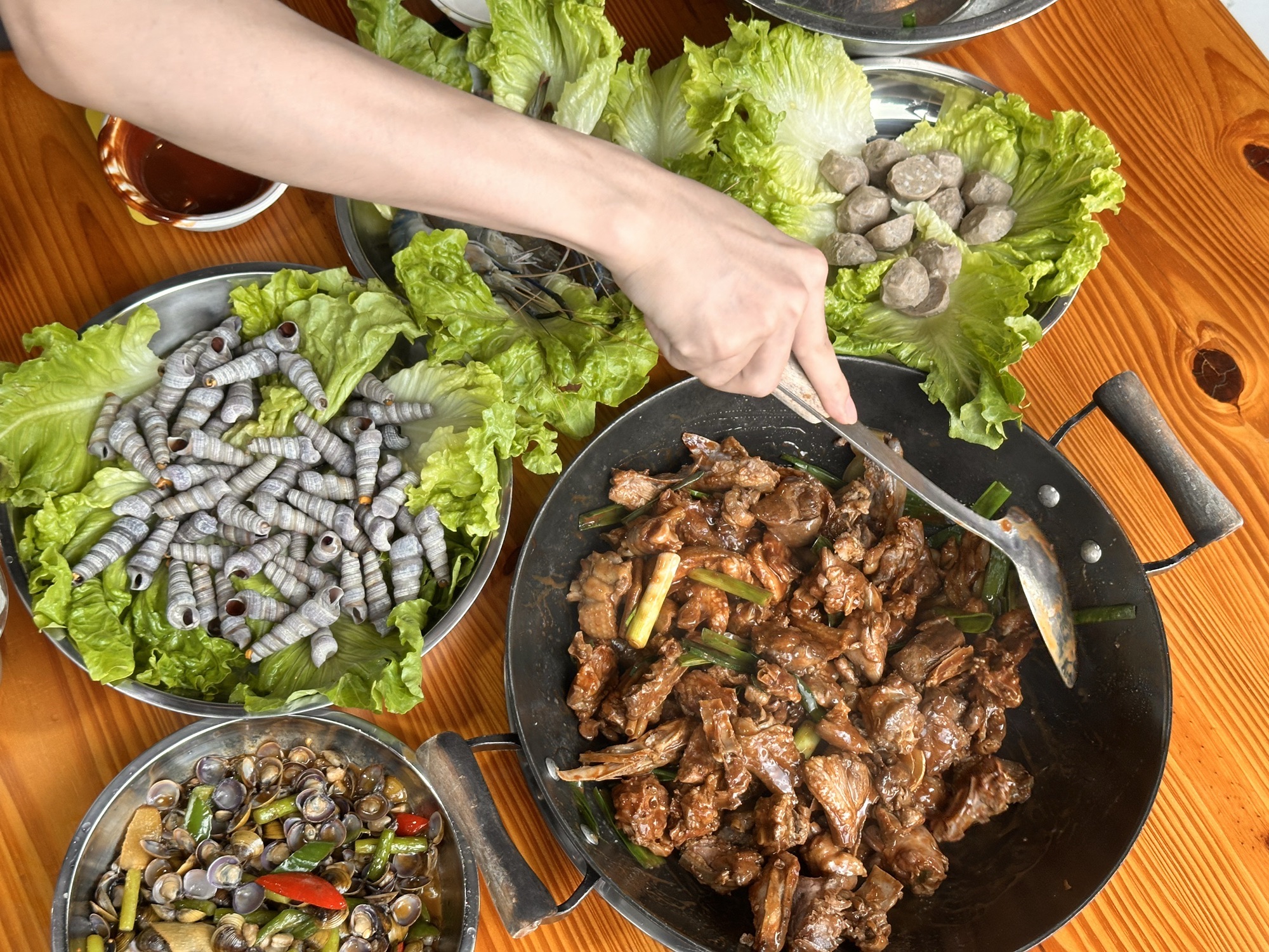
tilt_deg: -65.2
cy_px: 476
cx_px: 634
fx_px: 1760
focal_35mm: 48
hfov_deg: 39.7
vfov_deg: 30.3
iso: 80
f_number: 1.78
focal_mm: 6.86
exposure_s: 1/50
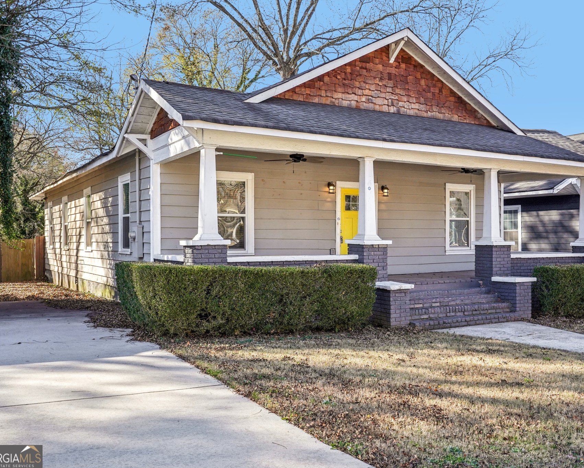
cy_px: 234
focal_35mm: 35
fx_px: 605
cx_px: 324
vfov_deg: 42.2
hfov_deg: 51.4
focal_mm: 31
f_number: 8
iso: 800
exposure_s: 1/640
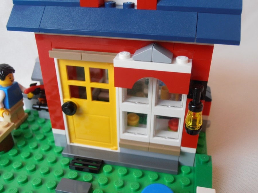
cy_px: 96
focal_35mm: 37
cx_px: 129
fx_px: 276
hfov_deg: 50.1
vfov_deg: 38.7
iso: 125
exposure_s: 1/40
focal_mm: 6.61
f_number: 3.9
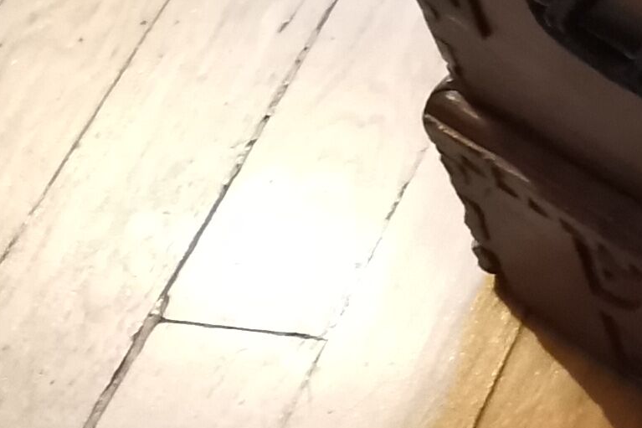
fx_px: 2514
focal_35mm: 141
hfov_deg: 12.4
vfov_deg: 9.2
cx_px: 1387
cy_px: -380
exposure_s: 1/25
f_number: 1.8
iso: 1250
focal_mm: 4.75
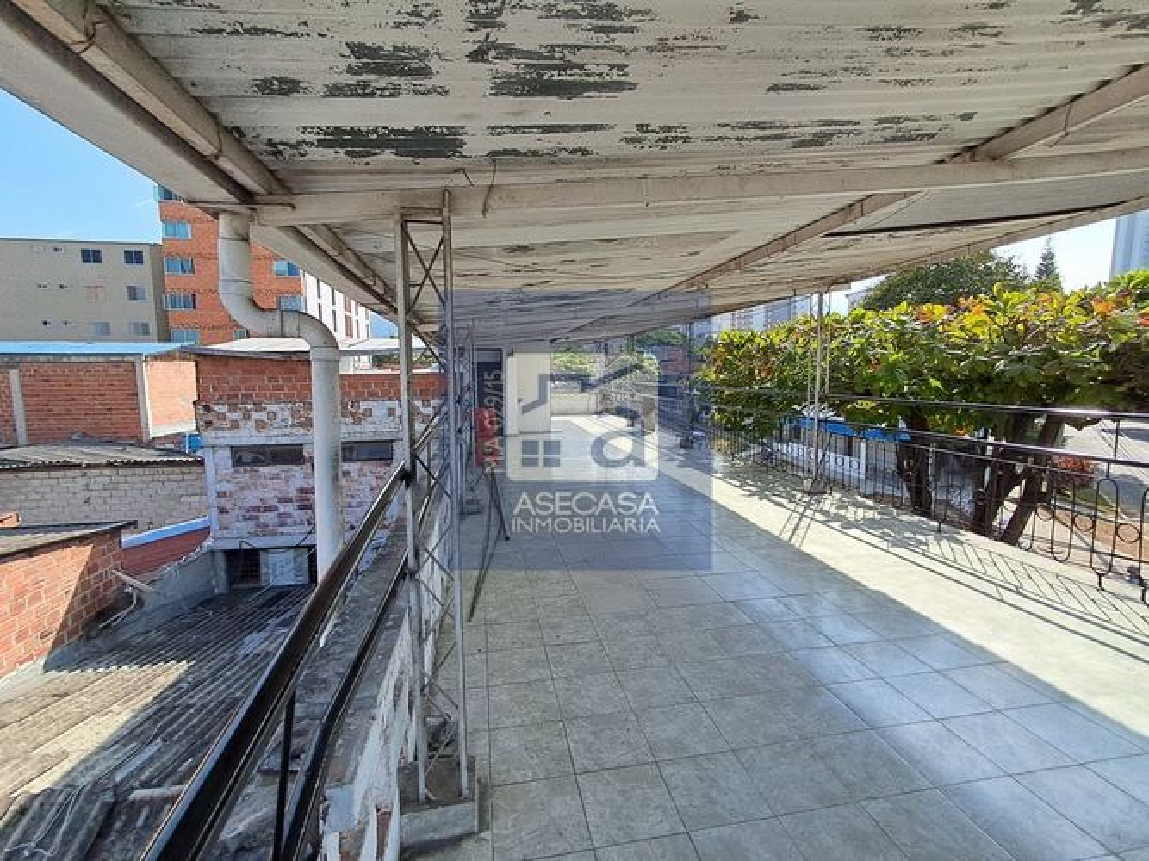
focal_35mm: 16
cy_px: 430
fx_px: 531
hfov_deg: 94.5
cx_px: 574
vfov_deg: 78.1
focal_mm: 1.64
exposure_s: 1/994
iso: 40
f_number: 2.2
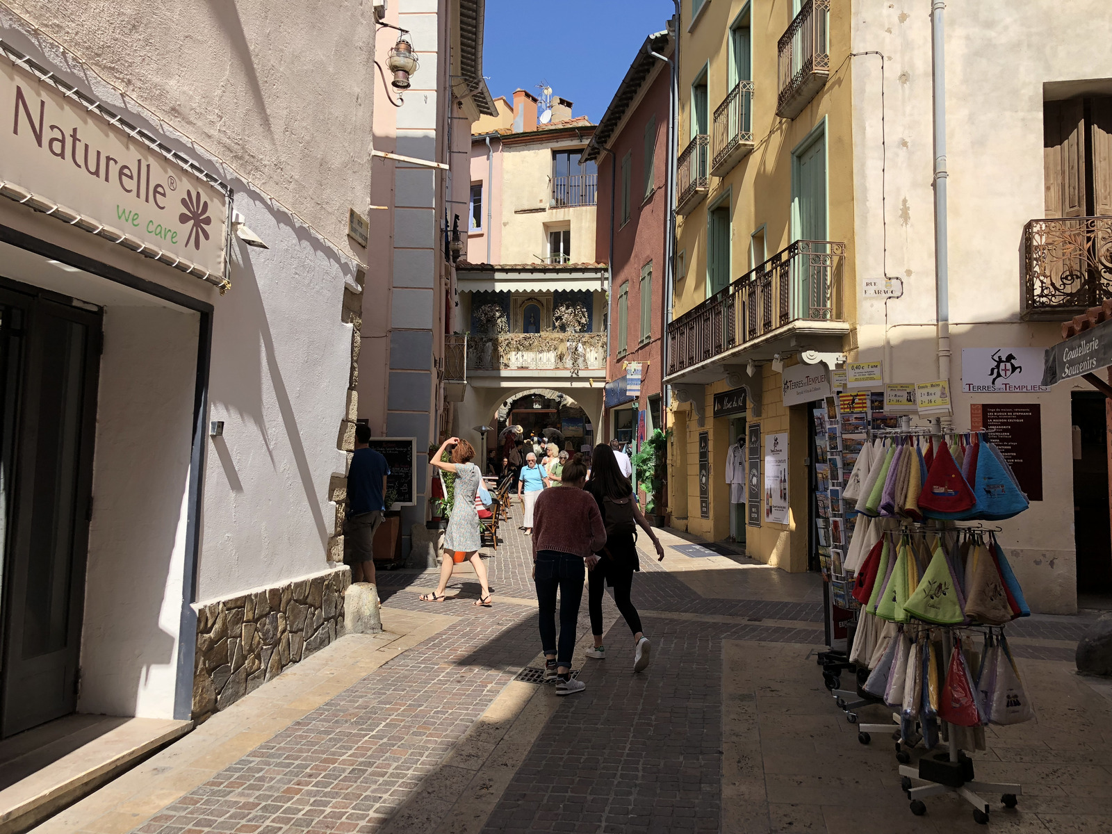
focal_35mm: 28
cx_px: 556
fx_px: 899
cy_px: 417
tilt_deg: +4.8
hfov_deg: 63.4
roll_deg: -0.3
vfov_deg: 49.7
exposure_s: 1/1412
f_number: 1.8
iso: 20
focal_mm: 4
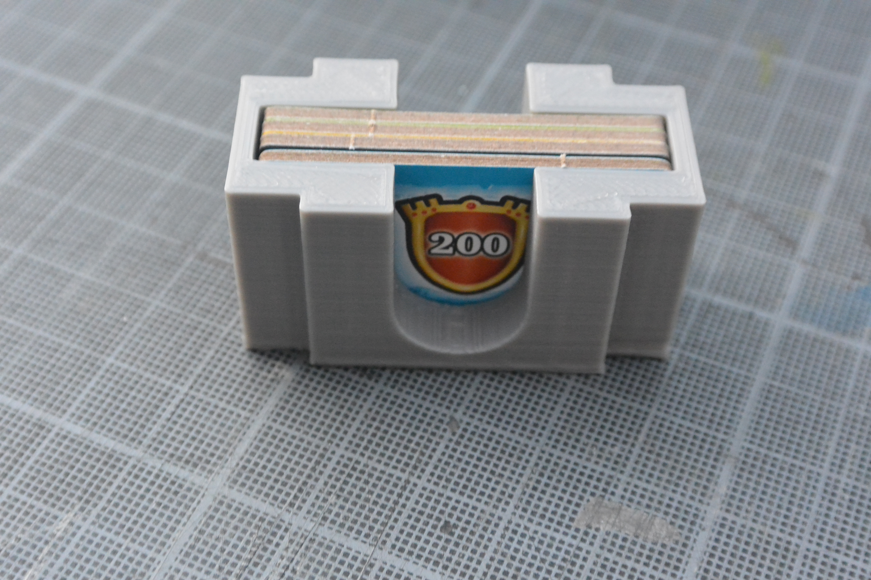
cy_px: 290
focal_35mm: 54
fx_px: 1306
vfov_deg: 25.1
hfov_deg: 36.9
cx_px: 436
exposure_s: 1/30
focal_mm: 20.3
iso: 1250
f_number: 5
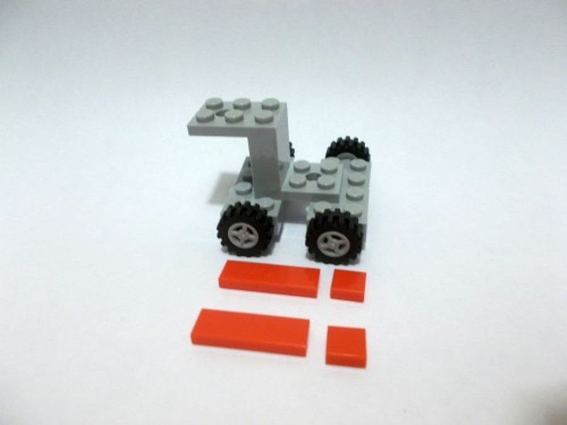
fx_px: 426
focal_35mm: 26
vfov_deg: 53.1
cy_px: 212
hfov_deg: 67.3
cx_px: 284
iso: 125
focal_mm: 4.6
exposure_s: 1/25
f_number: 3.2
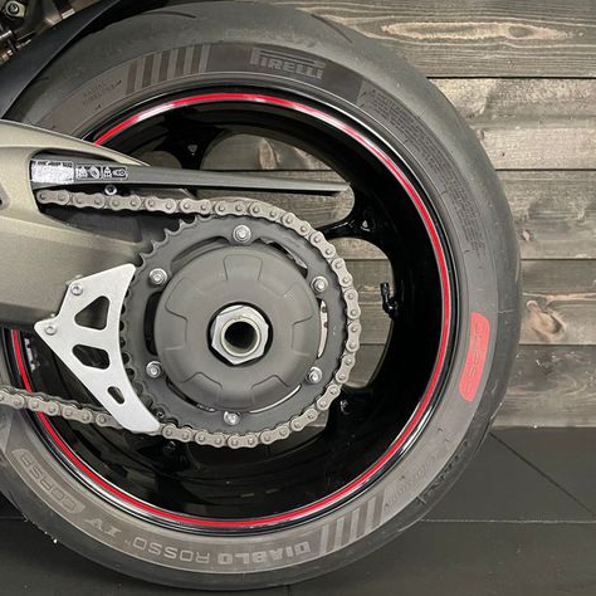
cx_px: 224
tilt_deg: -5.7
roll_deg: +0.0
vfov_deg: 52.5
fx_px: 604
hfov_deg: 52.0
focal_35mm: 31
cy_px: 301
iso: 500
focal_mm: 4.2
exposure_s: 1/50
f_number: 1.6
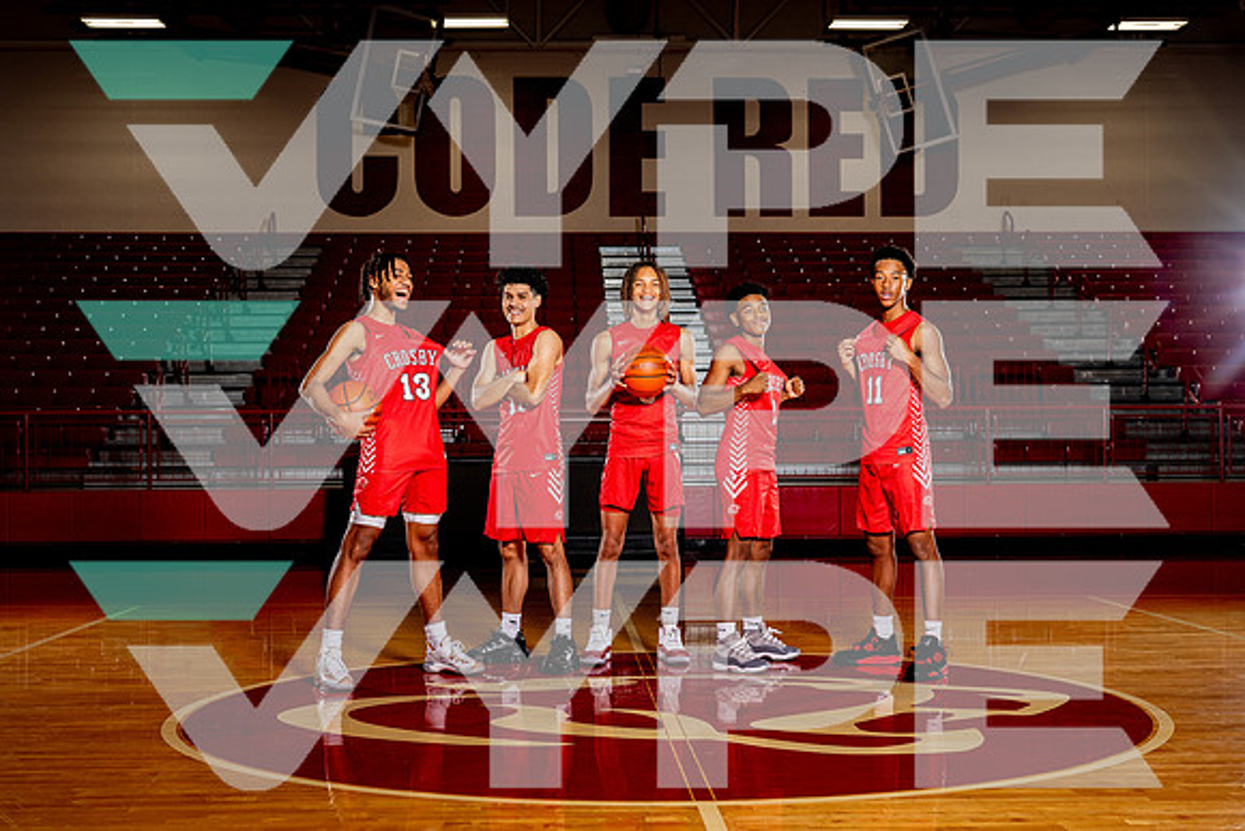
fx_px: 1660
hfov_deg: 41.1
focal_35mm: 48
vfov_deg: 28.1
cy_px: 416
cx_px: 622
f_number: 8
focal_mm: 48
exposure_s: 1/250
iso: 400
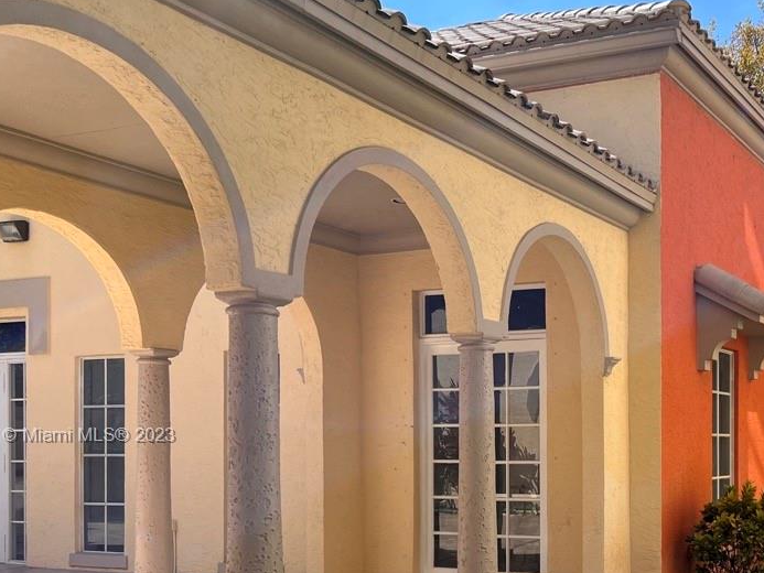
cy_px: 437
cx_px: 607
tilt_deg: +0.1
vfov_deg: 29.7
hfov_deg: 38.2
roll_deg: +0.3
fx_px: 1060
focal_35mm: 48
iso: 50
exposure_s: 1/2083
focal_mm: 5.7
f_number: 1.5
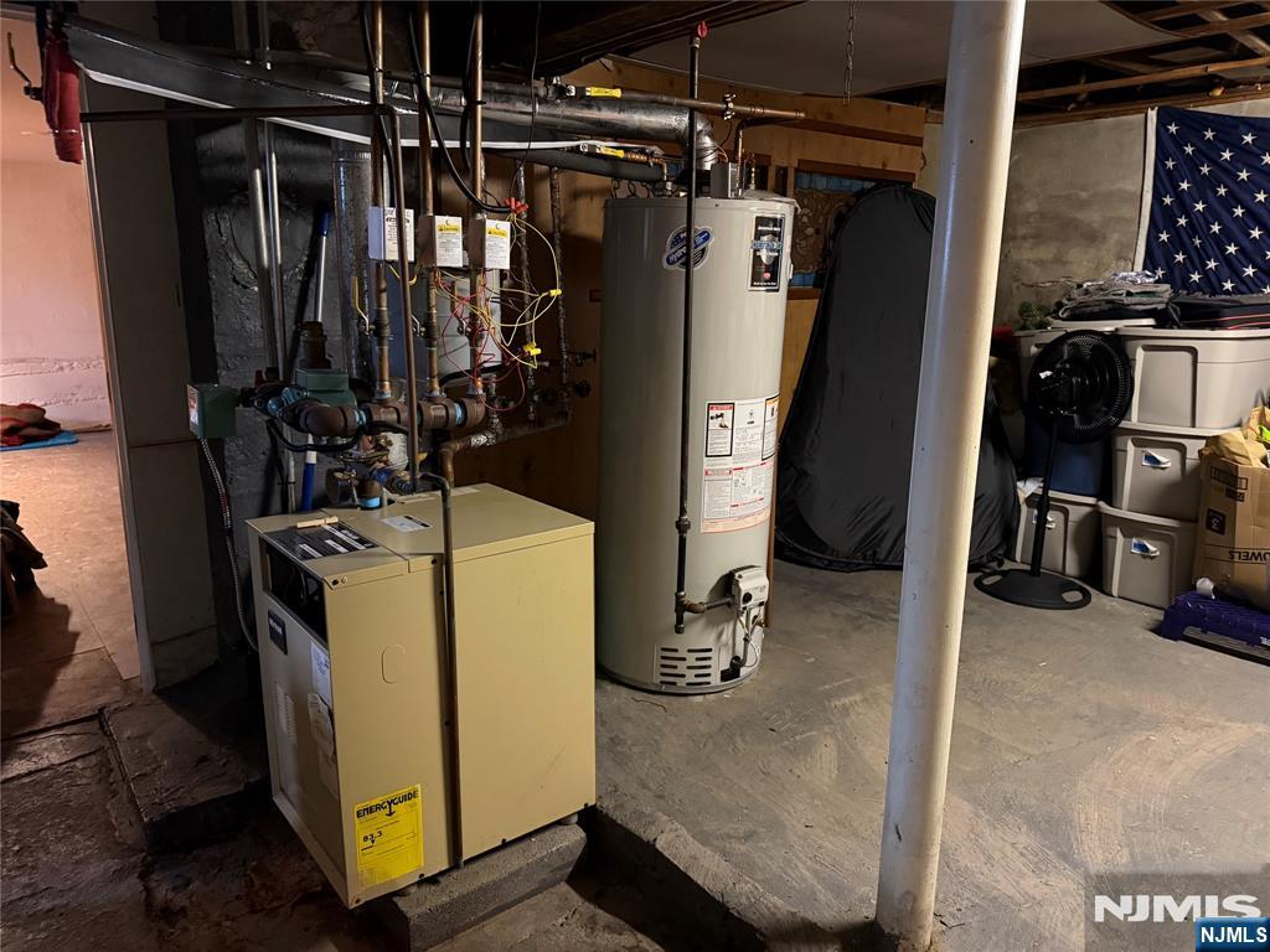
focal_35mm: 24
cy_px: 476
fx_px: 881
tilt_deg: -13.0
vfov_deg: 56.8
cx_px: 635
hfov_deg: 71.6
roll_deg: -0.4
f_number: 1.78
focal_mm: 6.76
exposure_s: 1/30
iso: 1000
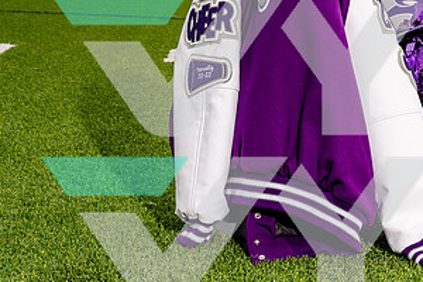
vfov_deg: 16.0
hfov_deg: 23.1
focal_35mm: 85
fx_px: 999
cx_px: 405
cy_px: 61
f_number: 8
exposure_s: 1/250
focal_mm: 44
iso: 100
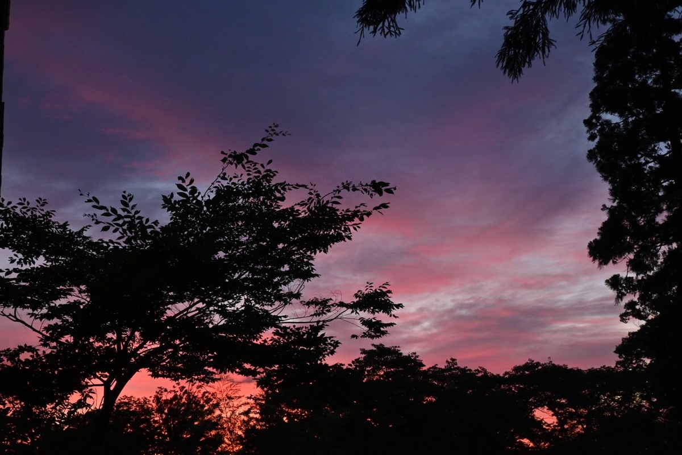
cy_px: 228
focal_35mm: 49
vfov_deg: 27.7
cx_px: 341
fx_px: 923
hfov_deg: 40.5
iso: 1250
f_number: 6.3
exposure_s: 1/160
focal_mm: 32.5
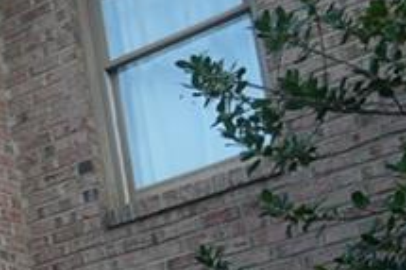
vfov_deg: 11.0
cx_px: -470
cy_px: 353
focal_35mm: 121
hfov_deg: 13.7
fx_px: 1368
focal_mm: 17
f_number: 5
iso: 100
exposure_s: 1/60
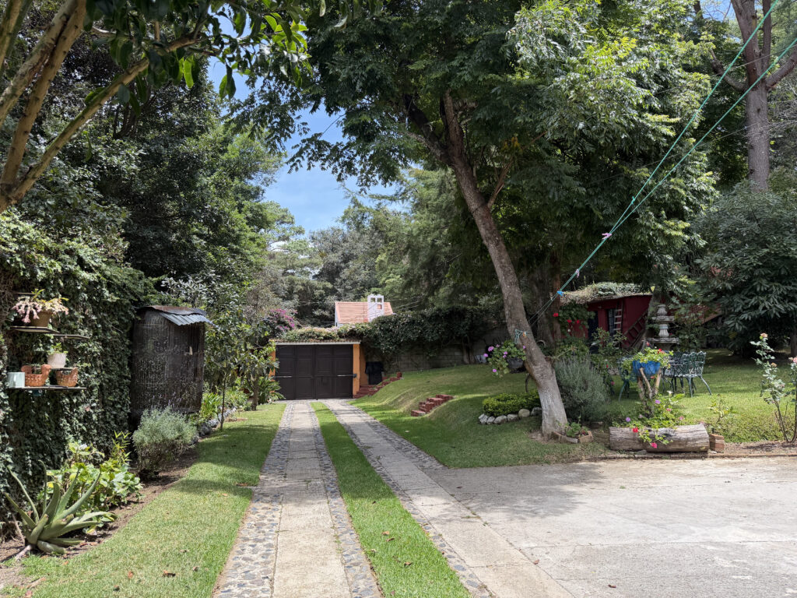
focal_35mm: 24
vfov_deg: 56.8
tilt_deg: +7.5
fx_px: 553
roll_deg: +0.7
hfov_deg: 71.6
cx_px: 398
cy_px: 299
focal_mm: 6.76
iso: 100
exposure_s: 1/1192
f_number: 1.78
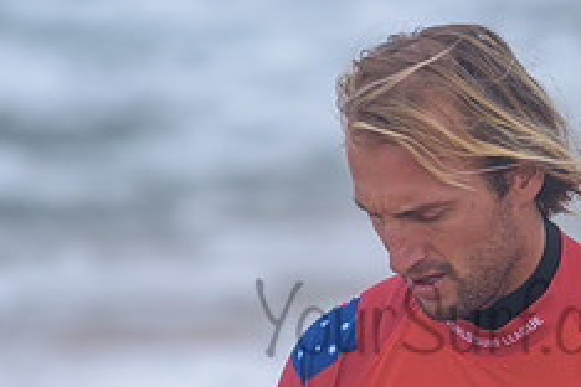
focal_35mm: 918
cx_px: 511
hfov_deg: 2.2
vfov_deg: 1.5
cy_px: 296
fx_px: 14814
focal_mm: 370
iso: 320
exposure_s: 1/2000
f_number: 5.6
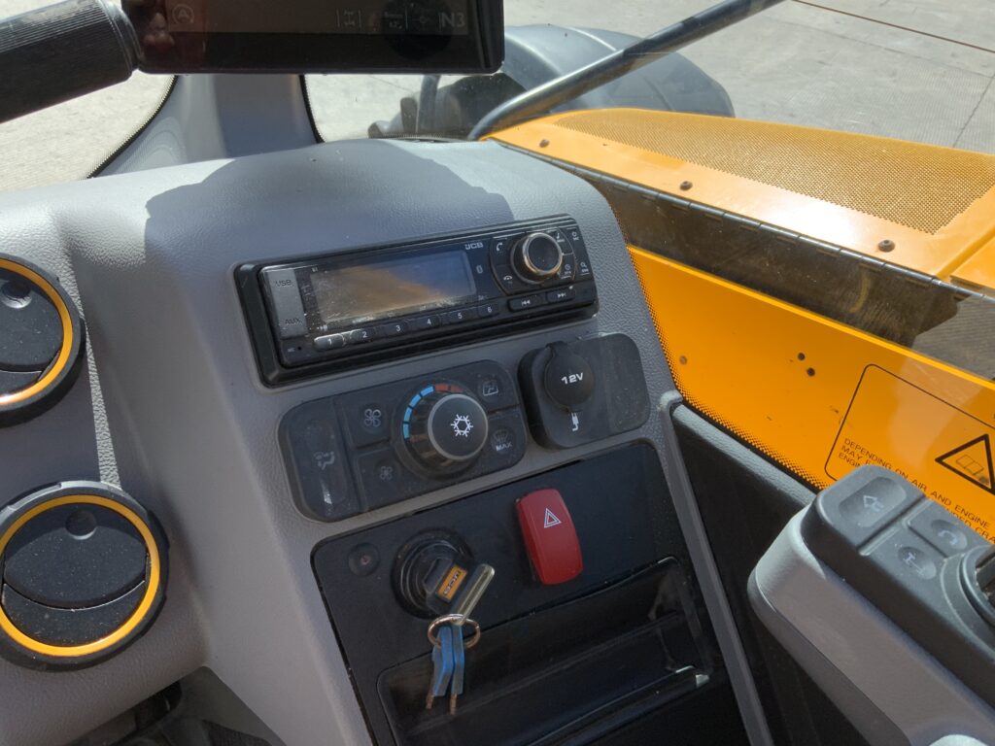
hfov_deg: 61.7
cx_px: 498
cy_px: 373
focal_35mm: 29
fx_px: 834
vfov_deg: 48.2
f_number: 1.8
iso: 16
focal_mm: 3
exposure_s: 1/719
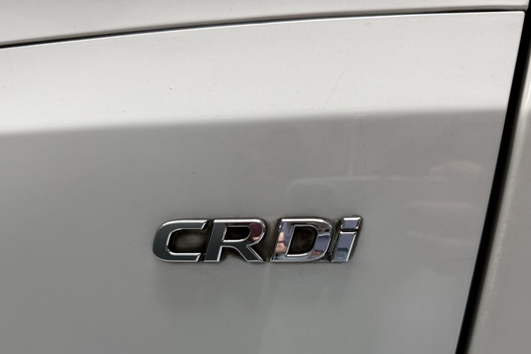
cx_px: 265
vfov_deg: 37.9
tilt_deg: -9.3
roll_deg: +3.3
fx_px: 501
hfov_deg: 55.8
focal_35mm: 34
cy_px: 264
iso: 200
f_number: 1.78
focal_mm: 6.76
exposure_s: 1/90
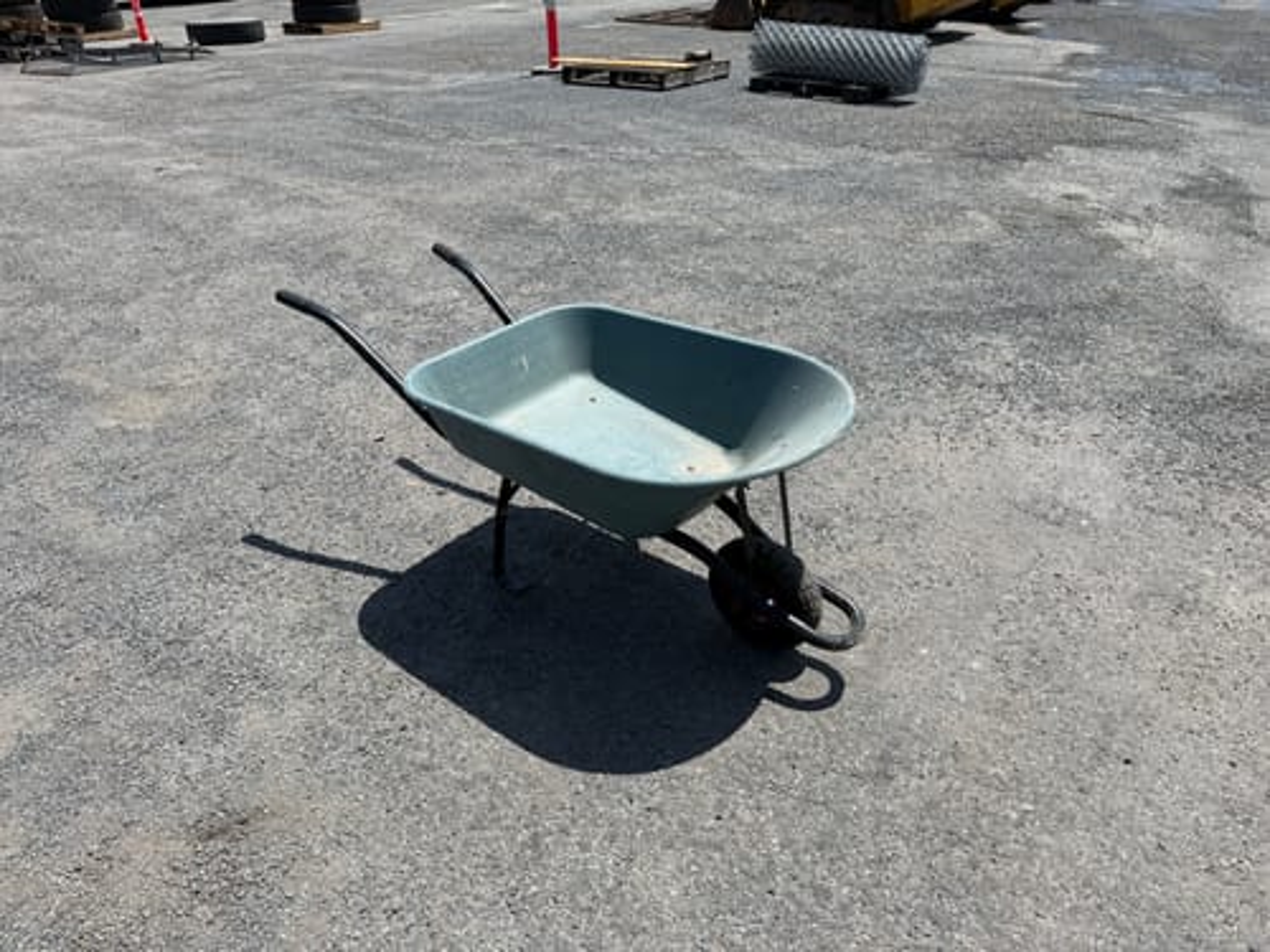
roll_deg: -1.6
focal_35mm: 24
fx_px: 881
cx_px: 635
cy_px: 476
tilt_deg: -28.9
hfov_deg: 71.6
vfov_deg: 56.8
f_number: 1.78
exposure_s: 1/5319
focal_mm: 6.76
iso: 80
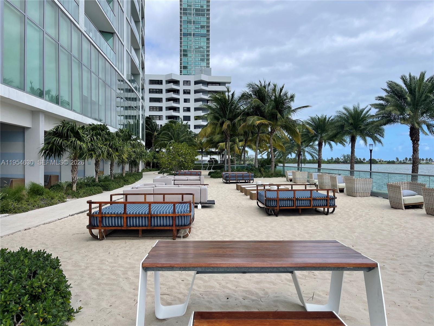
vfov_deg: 54.9
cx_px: 217
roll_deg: -0.6
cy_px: 163
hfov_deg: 69.4
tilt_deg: -0.9
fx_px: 313
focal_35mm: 25
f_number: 1.6
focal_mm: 5.1
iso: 32
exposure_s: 1/3559
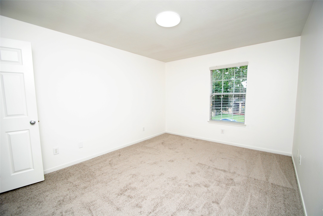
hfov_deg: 100.3
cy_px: 108
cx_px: 162
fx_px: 135
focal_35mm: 15
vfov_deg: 77.5
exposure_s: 1/60
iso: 200
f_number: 4
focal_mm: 10
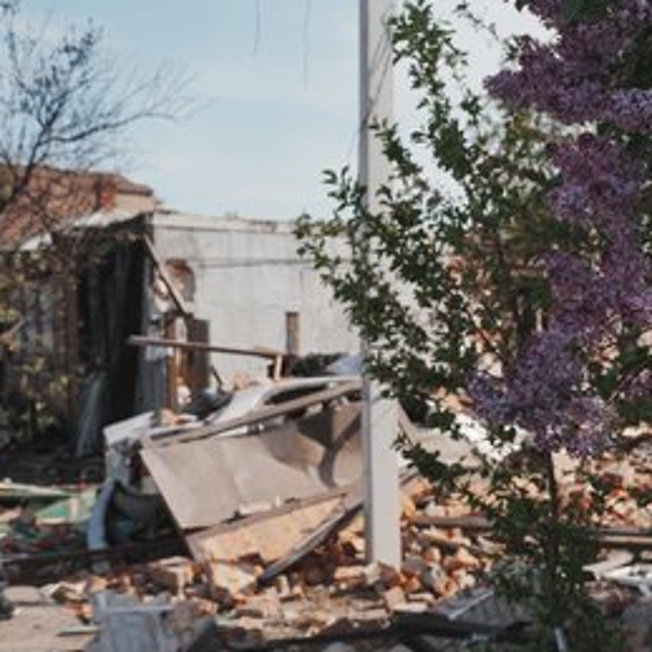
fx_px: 1172
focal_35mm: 55
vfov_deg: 31.1
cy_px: 327
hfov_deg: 30.6
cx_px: 476
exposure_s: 1/320
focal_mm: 42
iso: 100
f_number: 8
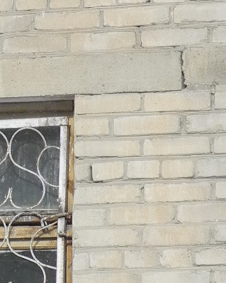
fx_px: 3707
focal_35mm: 443
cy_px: -63
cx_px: -148
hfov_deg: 3.5
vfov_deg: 4.4
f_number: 4
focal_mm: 14.5
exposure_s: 1/620
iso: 100
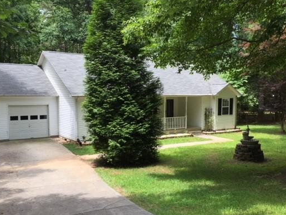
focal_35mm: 36
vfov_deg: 39.5
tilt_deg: -5.1
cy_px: 128
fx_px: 297
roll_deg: -1.2
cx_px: 143
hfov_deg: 51.4
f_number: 2.2
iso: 32
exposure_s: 1/494
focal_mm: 4.15
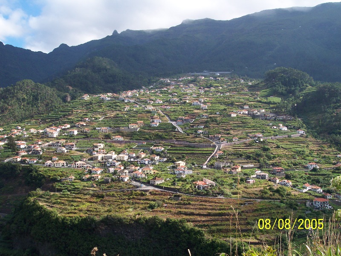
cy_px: 128
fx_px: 374
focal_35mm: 38
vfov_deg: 37.7
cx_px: 170
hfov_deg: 49.0
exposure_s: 1/350
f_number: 4.8
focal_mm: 8
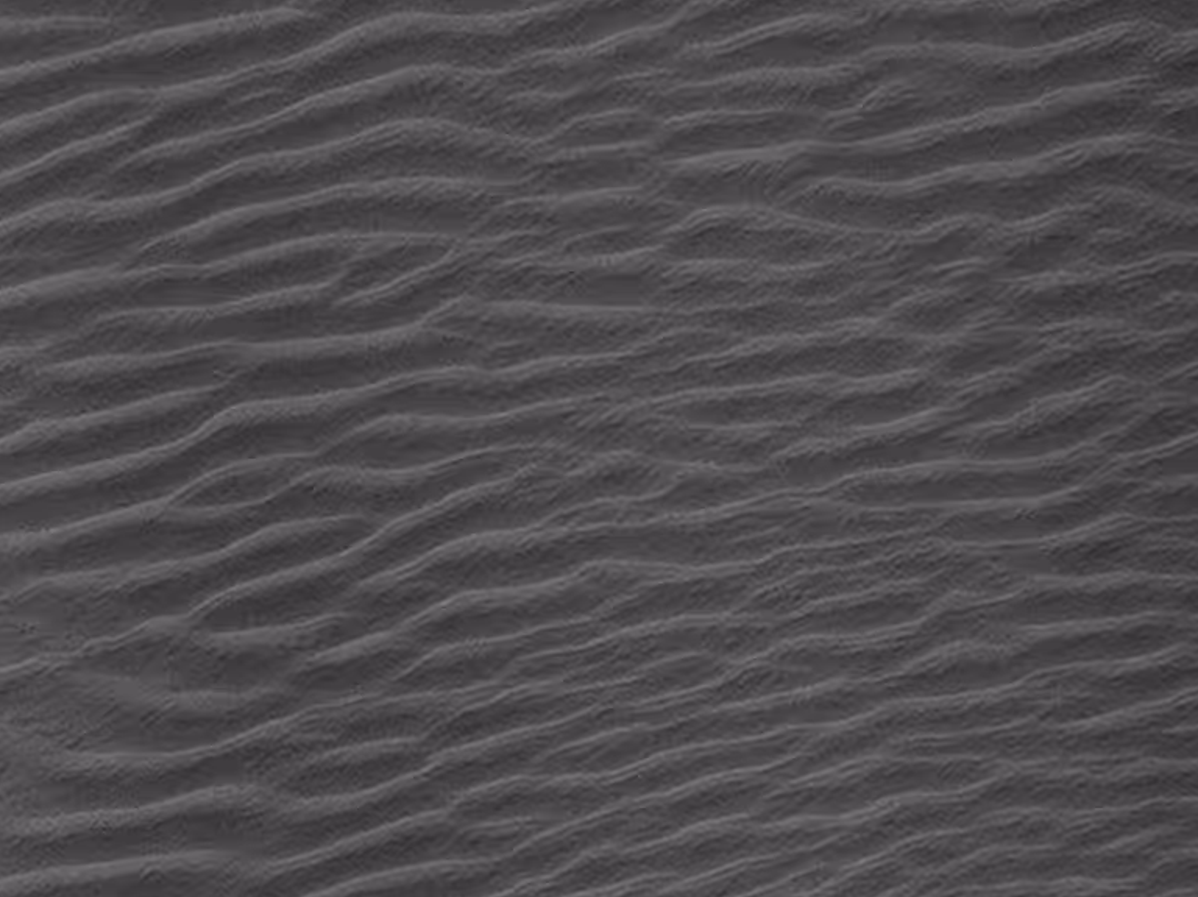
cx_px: -810
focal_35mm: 165
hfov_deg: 11.3
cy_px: 1298
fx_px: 5707
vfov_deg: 8.8
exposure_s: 1/500
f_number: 4
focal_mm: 12.29
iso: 100
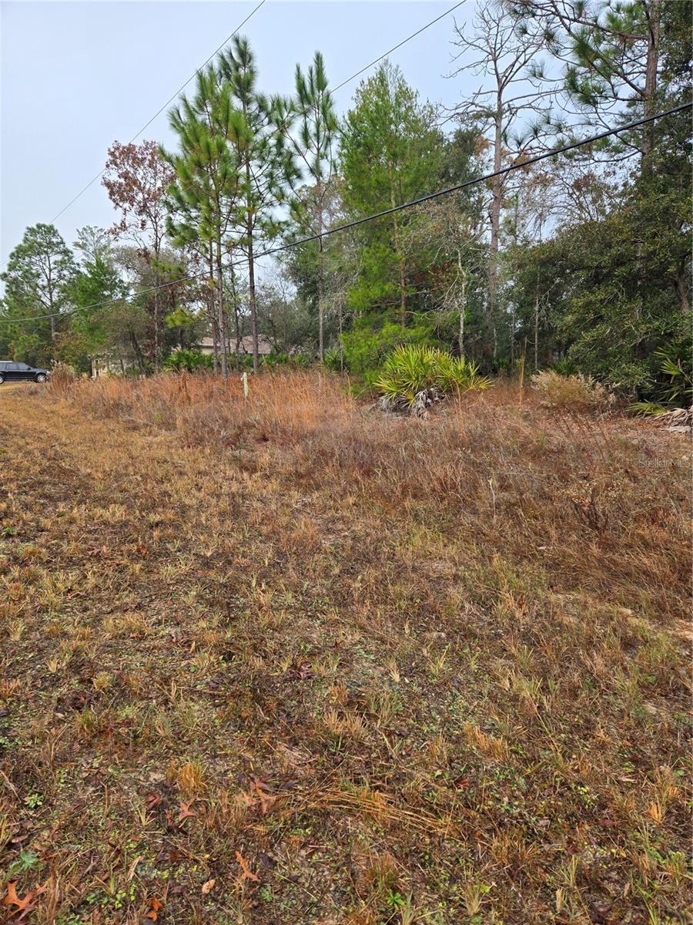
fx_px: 614
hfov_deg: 58.9
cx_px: 346
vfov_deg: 73.9
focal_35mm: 23
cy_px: 462
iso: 25
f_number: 1.8
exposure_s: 1/396
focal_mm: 5.4
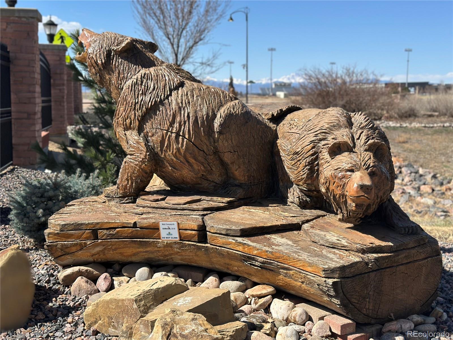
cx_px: 226
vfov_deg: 30.3
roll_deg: -0.6
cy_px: 170
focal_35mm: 48
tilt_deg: -5.3
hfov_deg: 39.7
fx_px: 628
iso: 80
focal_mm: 6.86
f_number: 1.78
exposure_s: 1/4367
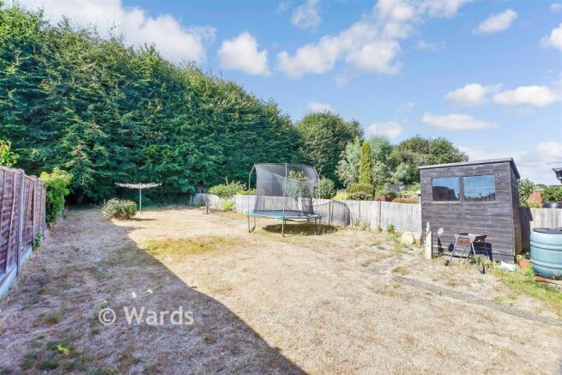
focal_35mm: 15
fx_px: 234
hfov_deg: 100.4
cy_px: 188
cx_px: 281
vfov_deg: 77.4
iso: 320
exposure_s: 1/640
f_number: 8
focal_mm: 10
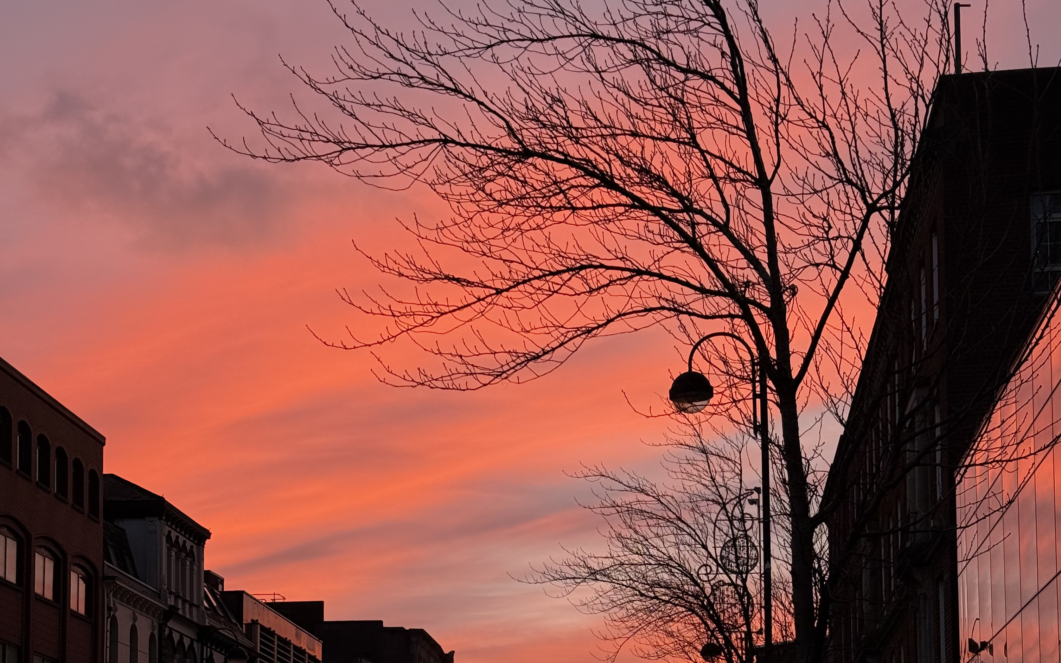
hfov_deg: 30.2
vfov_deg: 18.6
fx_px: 1966
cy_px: 691
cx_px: 530
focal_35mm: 68
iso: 50
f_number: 1.78
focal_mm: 6.76
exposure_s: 1/168
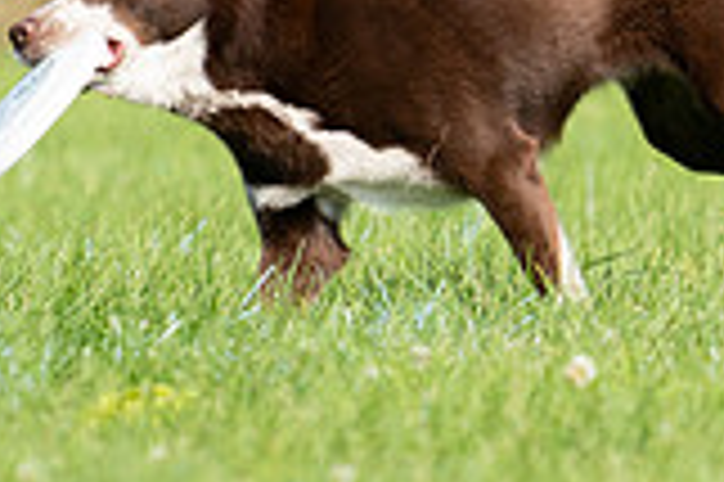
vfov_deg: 1.0
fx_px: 26439
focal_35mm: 1316
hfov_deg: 1.6
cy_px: -322
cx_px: 261
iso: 1600
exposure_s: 1/4000
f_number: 6.3
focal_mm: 365
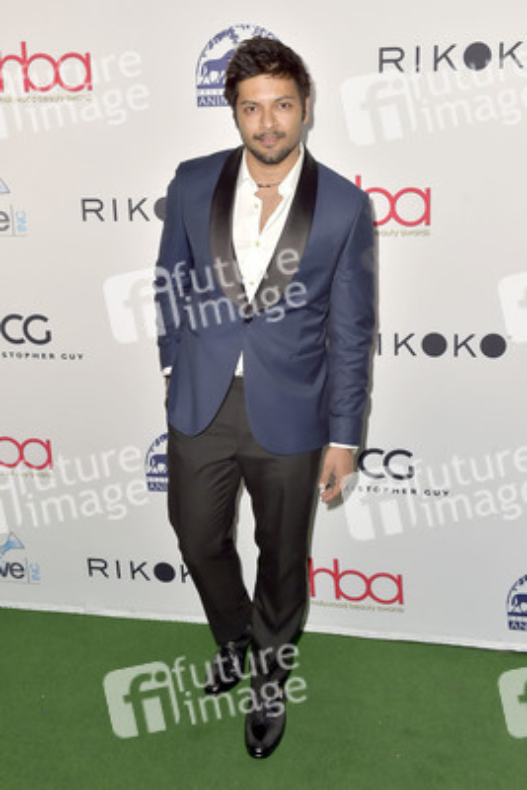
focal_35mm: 32
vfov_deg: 58.7
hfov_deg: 41.1
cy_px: 395
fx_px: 702
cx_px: 264
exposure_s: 1/250
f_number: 6.3
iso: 400
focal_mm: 32
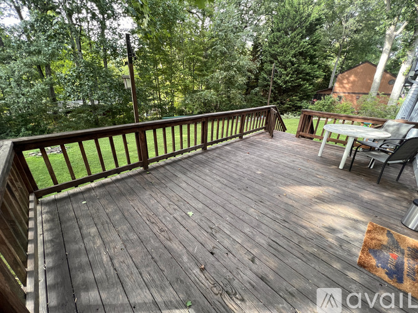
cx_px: 209
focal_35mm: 13
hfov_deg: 106.2
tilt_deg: -24.5
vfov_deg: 89.9
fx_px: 157
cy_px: 156
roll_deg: -1.8
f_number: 1.8
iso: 80
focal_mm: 1.57
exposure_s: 1/99
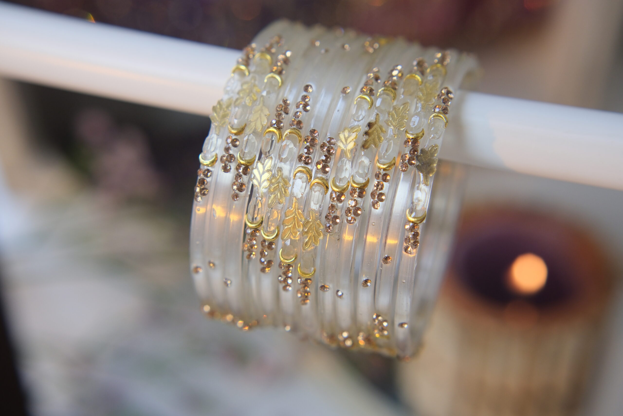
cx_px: 312
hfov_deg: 39.6
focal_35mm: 50
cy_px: 208
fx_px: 865
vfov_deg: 27.0
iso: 640
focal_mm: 33
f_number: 3.2
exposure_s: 1/125
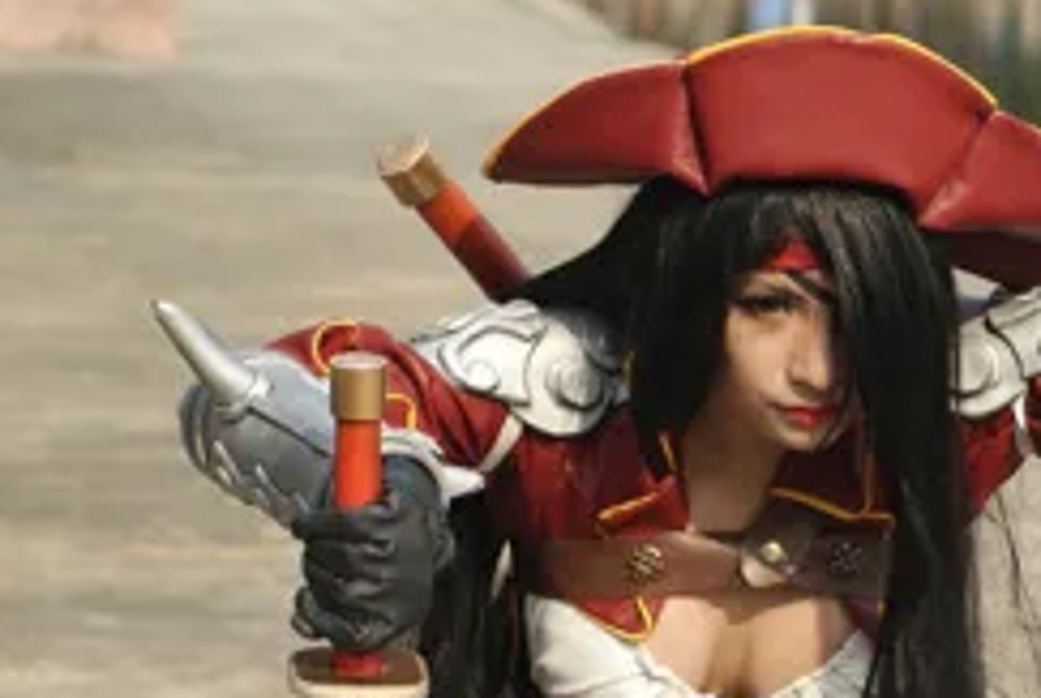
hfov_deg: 9.4
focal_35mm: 216
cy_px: 876
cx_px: 1229
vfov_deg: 6.3
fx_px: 6257
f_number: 4.5
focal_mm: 50
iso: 100
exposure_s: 1/500
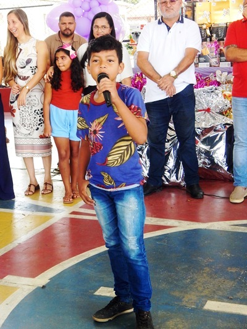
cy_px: 164
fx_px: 580
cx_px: 124
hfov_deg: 24.0
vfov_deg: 31.7
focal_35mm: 61
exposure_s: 1/160
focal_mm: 10.9
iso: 400
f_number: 4
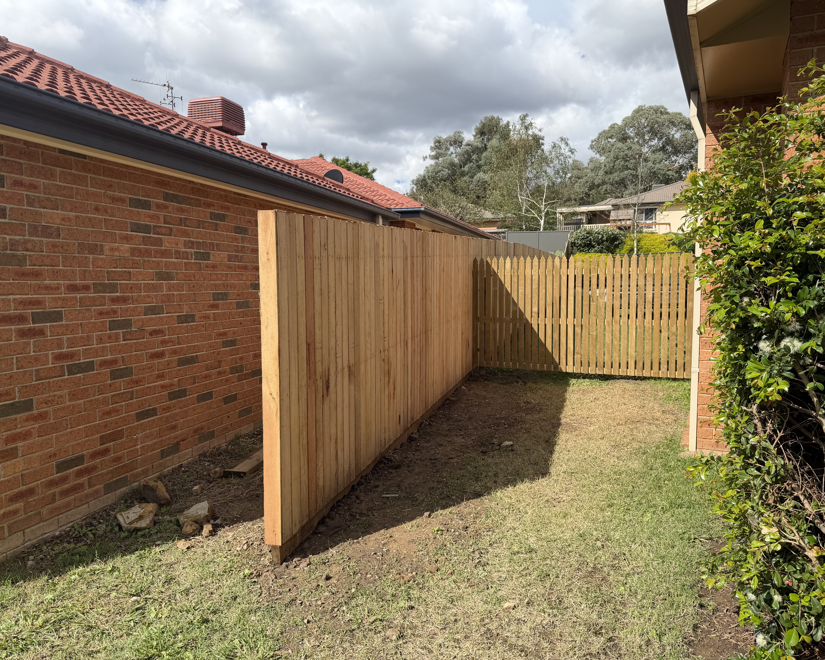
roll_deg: +2.4
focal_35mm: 25
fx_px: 610
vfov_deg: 56.8
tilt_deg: -1.6
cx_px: 410
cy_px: 330
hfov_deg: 68.1
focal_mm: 6.76
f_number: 1.78
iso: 80
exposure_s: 1/4167
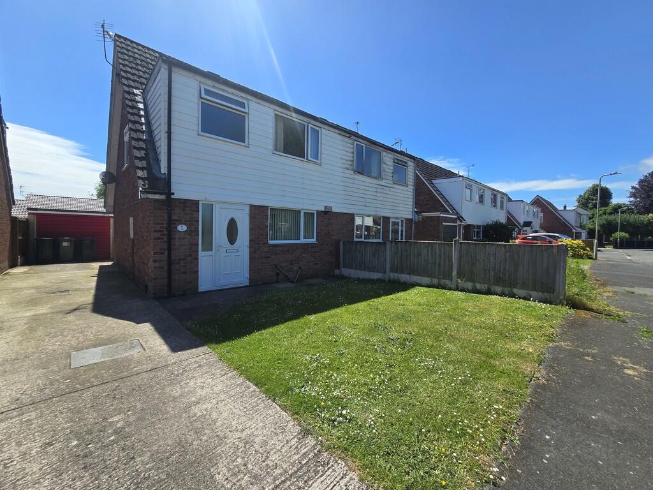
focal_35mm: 13
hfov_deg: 106.2
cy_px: 245
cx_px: 326
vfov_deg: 89.9
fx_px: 245
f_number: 2.2
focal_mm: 2.2
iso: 50
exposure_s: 1/2066
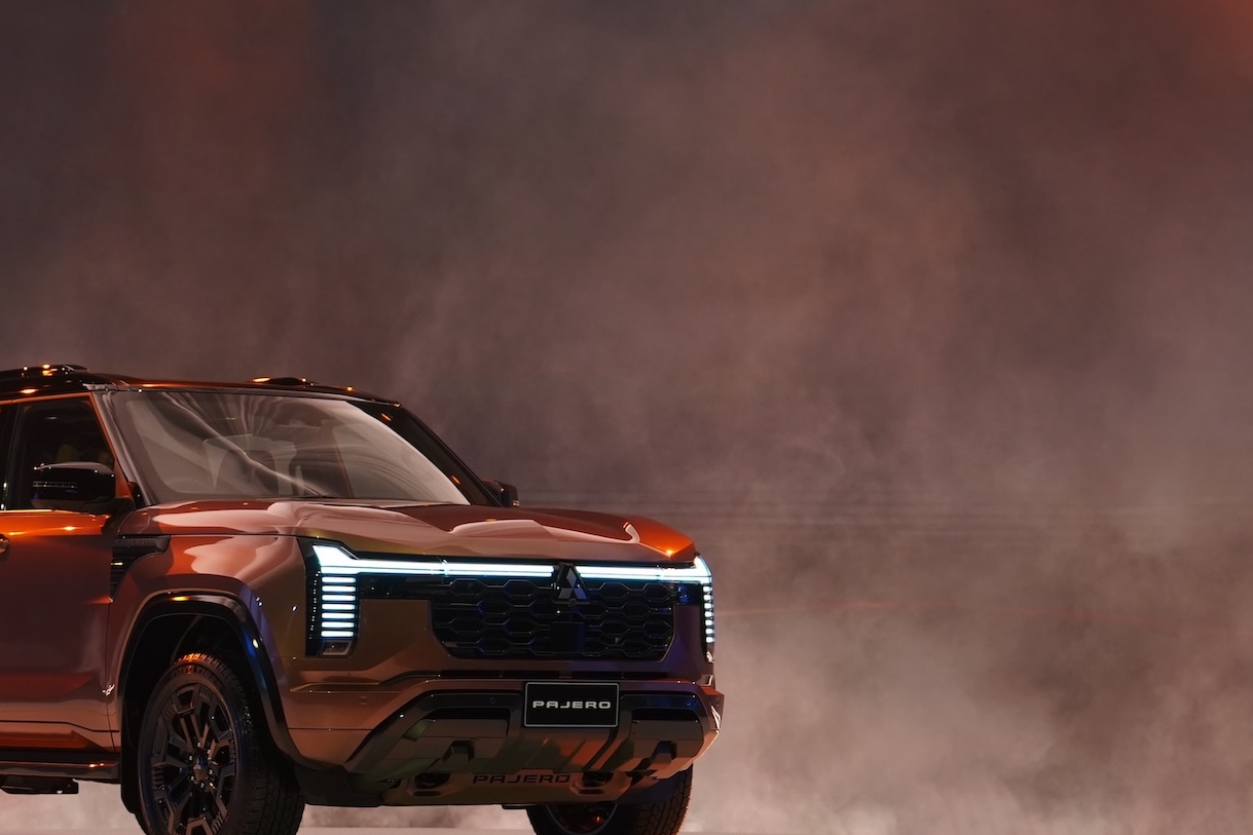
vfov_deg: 12.1
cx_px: 385
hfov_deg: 18.0
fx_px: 3933
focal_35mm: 113
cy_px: 379
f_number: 2.8
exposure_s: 1/125
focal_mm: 48
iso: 800
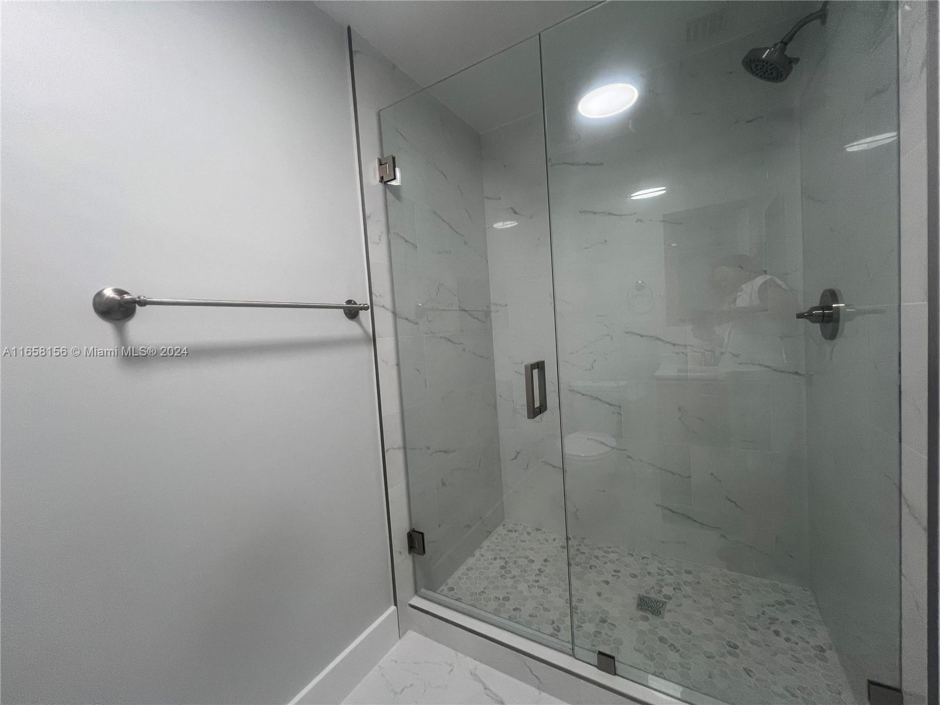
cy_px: 352
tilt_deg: -4.0
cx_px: 470
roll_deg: +4.2
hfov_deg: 106.2
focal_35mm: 13
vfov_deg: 89.9
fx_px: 353
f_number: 1.8
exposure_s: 1/120
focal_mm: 1.57
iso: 125
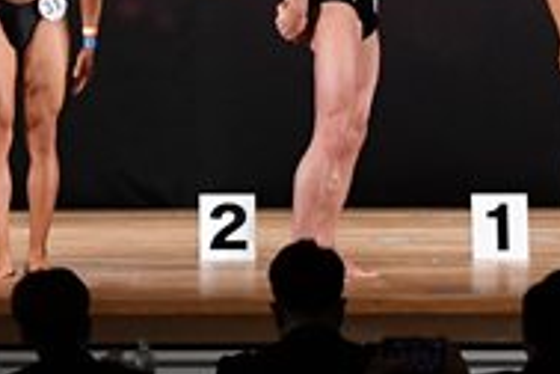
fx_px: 5242
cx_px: 206
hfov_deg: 6.1
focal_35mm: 337
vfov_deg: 4.1
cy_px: -128
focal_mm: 55
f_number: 5.6
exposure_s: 1/400
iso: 3200
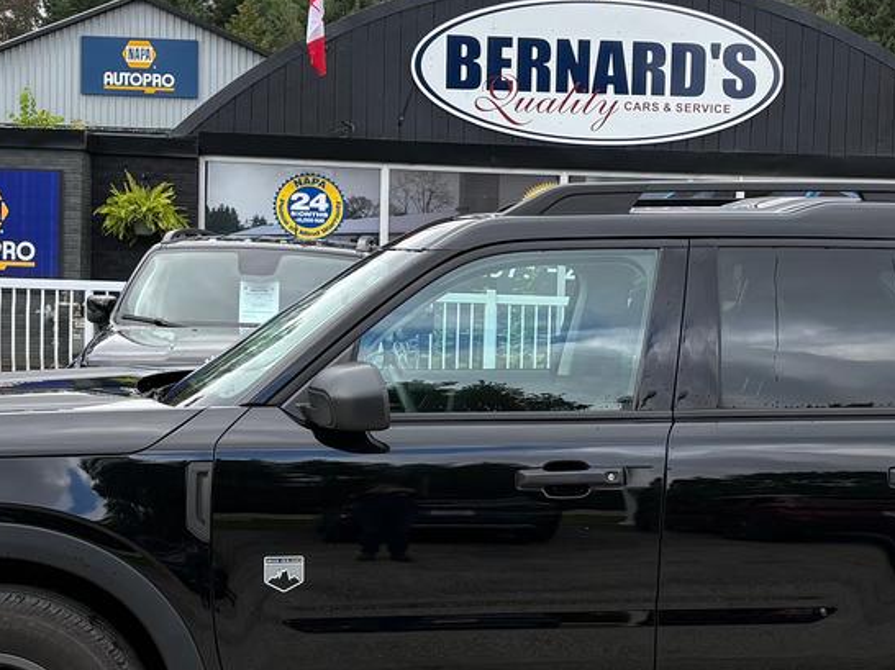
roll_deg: +0.5
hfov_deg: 31.6
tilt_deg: +0.0
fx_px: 1576
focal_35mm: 61
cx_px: 536
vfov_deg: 24.0
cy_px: 382
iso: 50
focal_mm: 5.96
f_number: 1.6
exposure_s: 1/1048
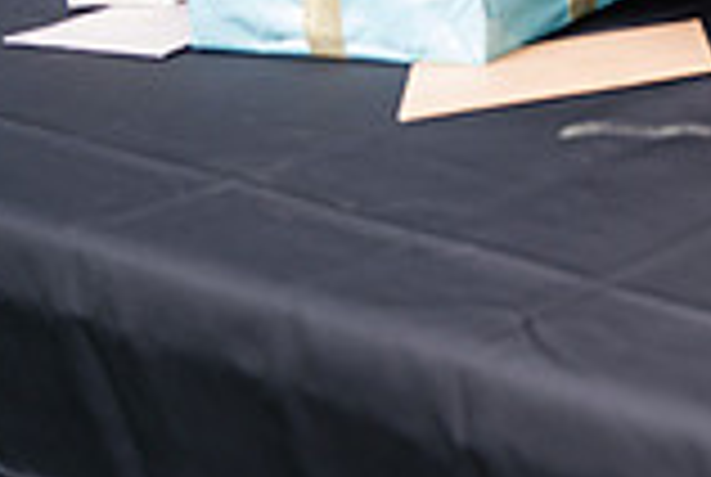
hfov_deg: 18.6
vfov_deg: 13.9
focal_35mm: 88
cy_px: -371
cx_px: 1238
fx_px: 1741
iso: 250
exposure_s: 1/250
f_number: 2.8
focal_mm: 24
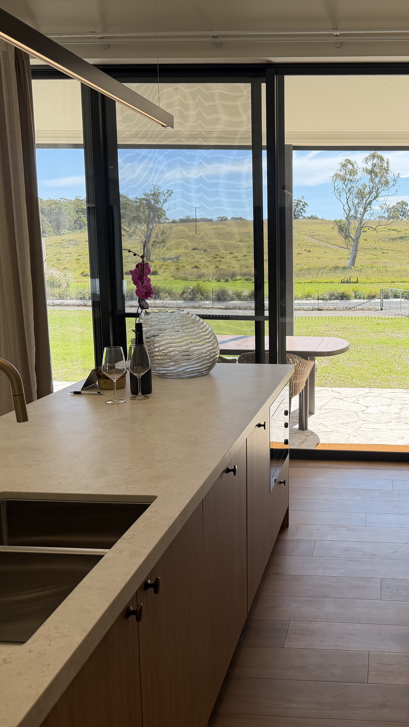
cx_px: 344
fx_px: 675
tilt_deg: -9.8
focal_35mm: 35
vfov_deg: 56.6
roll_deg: -0.1
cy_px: 362
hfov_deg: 32.5
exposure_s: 1/1553
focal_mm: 6.76
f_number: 1.78
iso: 100
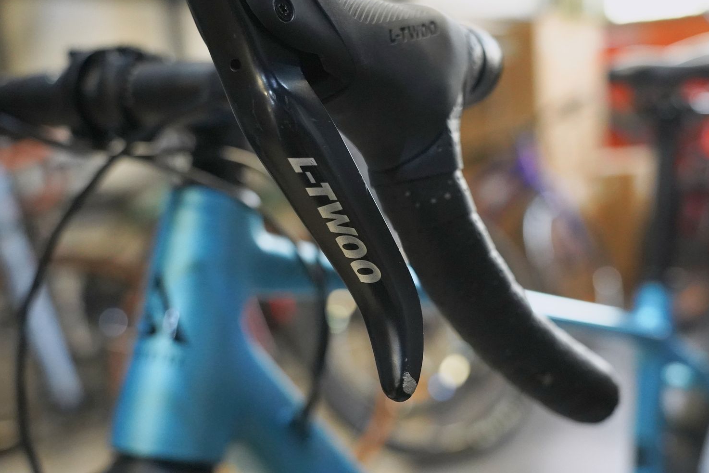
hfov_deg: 34.9
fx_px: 1122
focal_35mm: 57
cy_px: 293
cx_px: 427
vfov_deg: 23.7
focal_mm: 42
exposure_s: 1/125
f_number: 5
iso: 6400
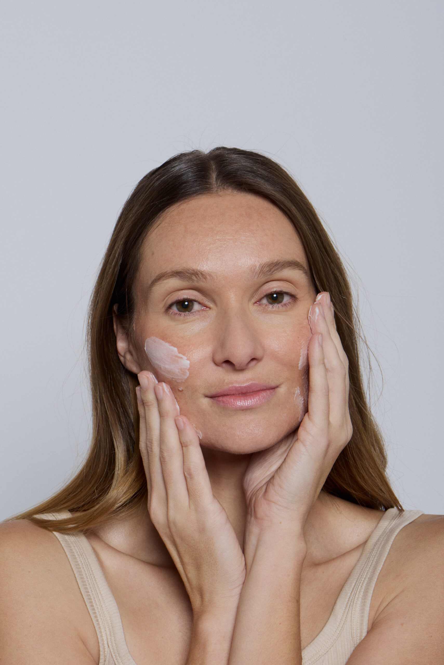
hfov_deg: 13.1
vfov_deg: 19.4
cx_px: 222
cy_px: 332
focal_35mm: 105
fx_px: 1941
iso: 250
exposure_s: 1/160
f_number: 16
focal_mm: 105
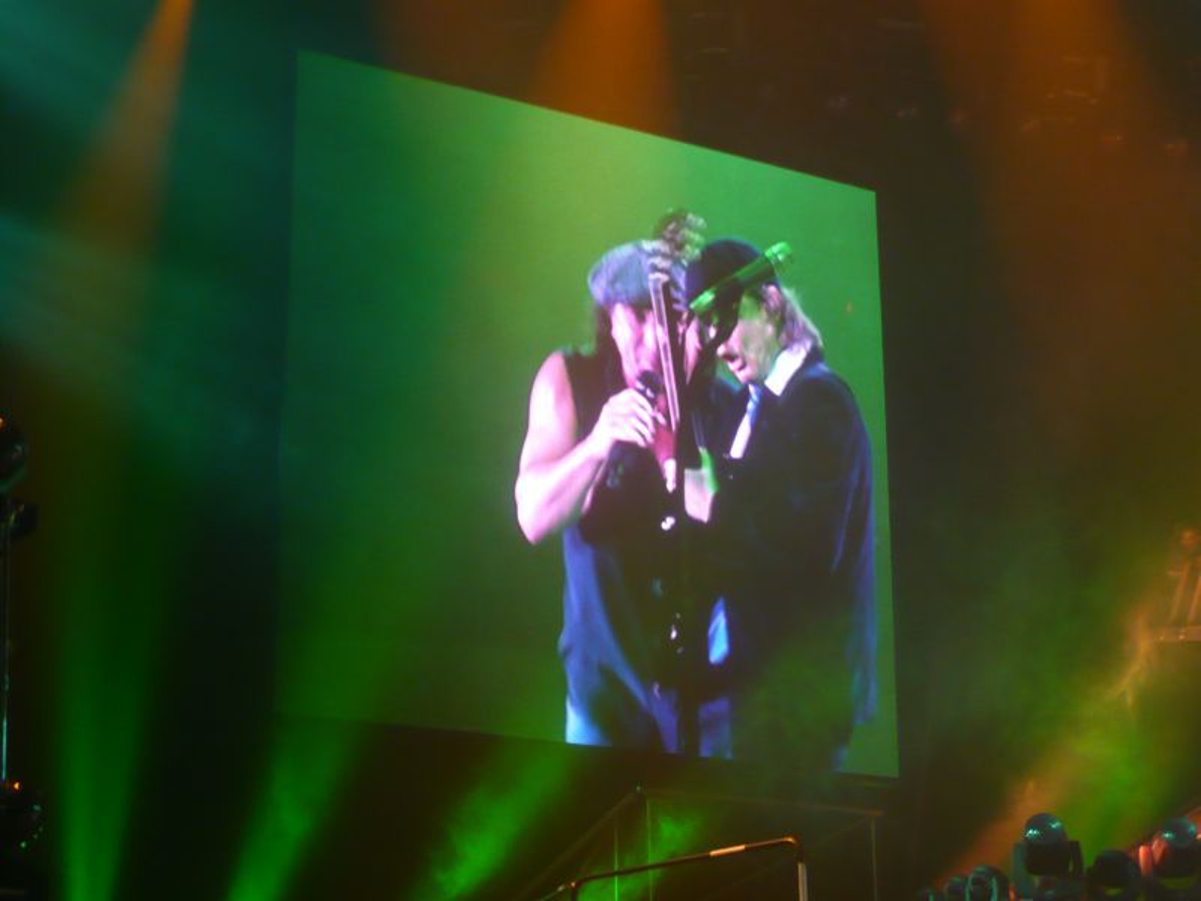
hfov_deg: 26.7
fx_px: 2533
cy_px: 450
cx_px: 600
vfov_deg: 20.2
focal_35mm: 73
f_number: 4.7
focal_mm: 12
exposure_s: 1/8
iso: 200
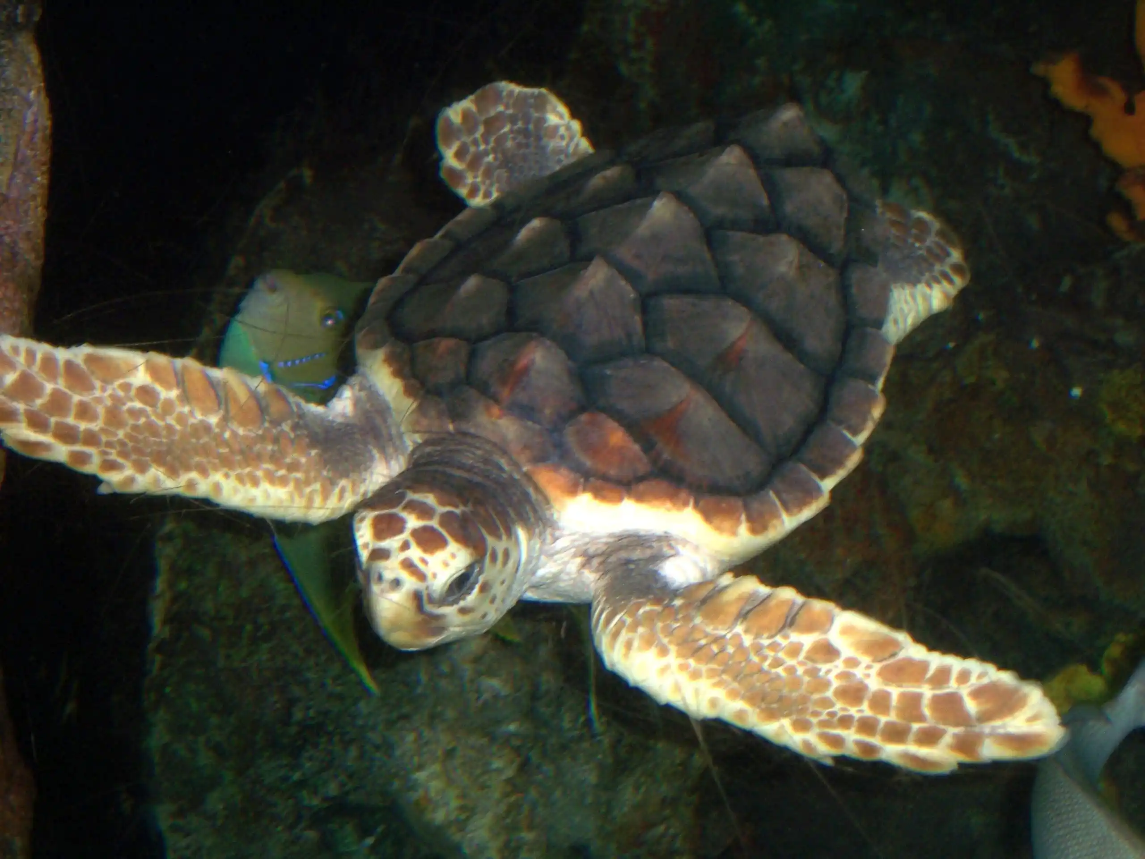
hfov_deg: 19.6
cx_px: 572
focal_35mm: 100
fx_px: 3308
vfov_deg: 14.8
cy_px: 430
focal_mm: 16.6
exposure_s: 1/90
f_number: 4.9
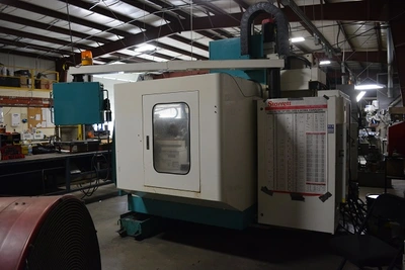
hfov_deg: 67.4
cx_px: 202
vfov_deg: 48.0
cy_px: 135
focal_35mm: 27
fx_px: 304
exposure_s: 1/100
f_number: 3.5
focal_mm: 18
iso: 1600
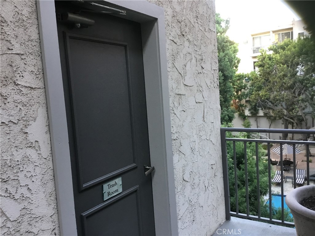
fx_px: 282
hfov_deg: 58.4
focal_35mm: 31
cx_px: 158
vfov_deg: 45.4
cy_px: 118
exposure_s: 1/30
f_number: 2.4
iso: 40
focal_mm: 3.3
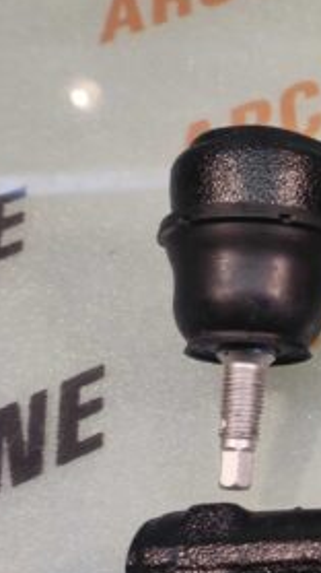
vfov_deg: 50.1
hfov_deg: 24.1
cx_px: 467
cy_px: 353
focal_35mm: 40
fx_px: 606
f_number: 1.79
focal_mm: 4.74
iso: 105
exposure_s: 1/33
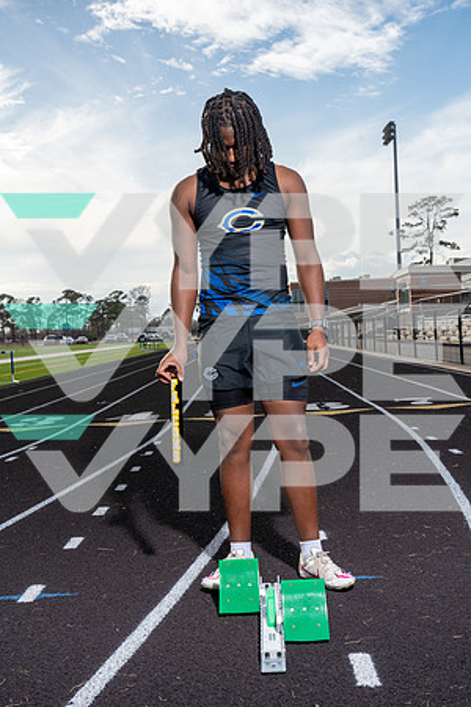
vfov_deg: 44.5
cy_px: 354
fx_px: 863
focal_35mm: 44
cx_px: 236
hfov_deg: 30.5
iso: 160
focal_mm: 44
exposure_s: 1/250
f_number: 10
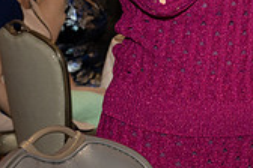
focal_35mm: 162
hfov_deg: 12.0
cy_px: -32
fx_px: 1138
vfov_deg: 8.4
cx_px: 399
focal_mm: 47
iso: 800
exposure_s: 1/100
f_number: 5.6
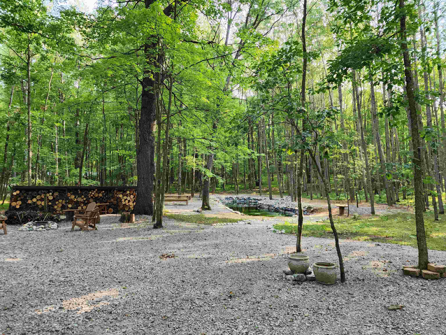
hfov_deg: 73.9
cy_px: 168
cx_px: 223
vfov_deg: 58.9
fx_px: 296
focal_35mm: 23
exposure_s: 1/180
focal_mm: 6.4
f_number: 1.8
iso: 100
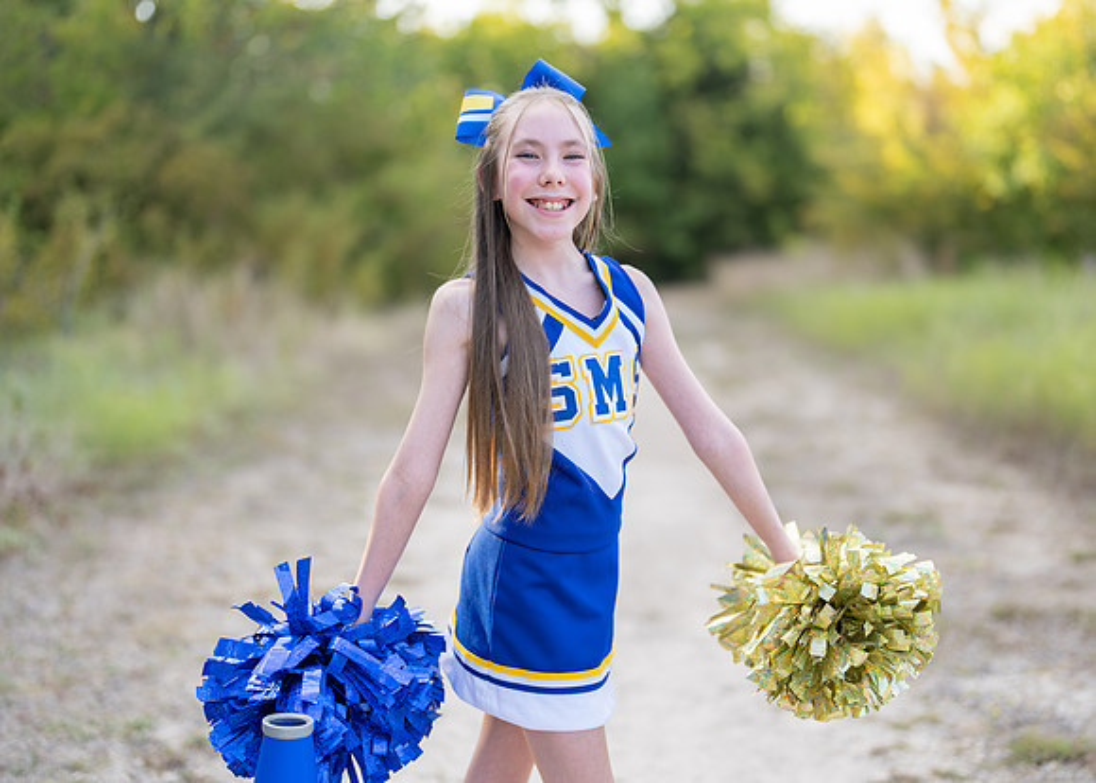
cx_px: 584
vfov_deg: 25.6
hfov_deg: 35.3
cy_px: 384
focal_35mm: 55
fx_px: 1723
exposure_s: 1/1000
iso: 100
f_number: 1.2
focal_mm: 50
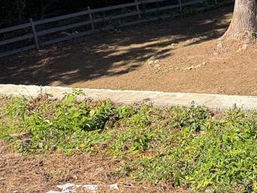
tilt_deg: -10.2
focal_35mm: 69
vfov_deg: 19.7
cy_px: -56
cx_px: 353
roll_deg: +8.0
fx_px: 512
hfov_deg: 24.0
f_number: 1.78
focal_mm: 6.76
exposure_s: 1/2053
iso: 80
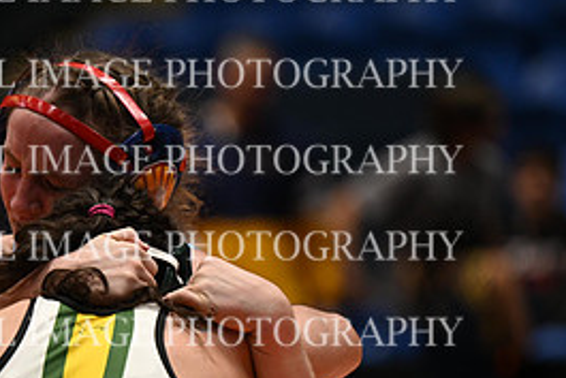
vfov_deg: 3.9
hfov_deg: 5.9
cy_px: 375
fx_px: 5506
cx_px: 154
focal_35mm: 350
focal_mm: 160
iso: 2000
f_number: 2.8
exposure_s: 1/960
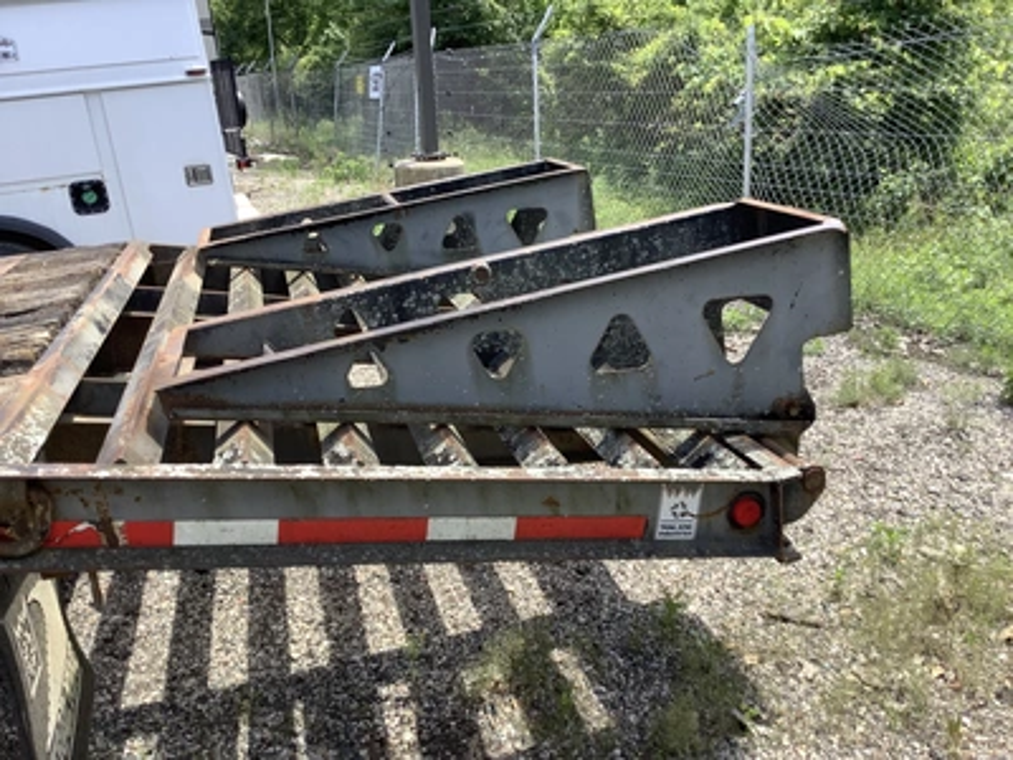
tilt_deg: -18.3
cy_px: 380
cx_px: 506
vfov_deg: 45.4
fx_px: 907
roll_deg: +1.9
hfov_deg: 58.4
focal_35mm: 31
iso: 25
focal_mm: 3.3
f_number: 2.4
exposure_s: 1/416
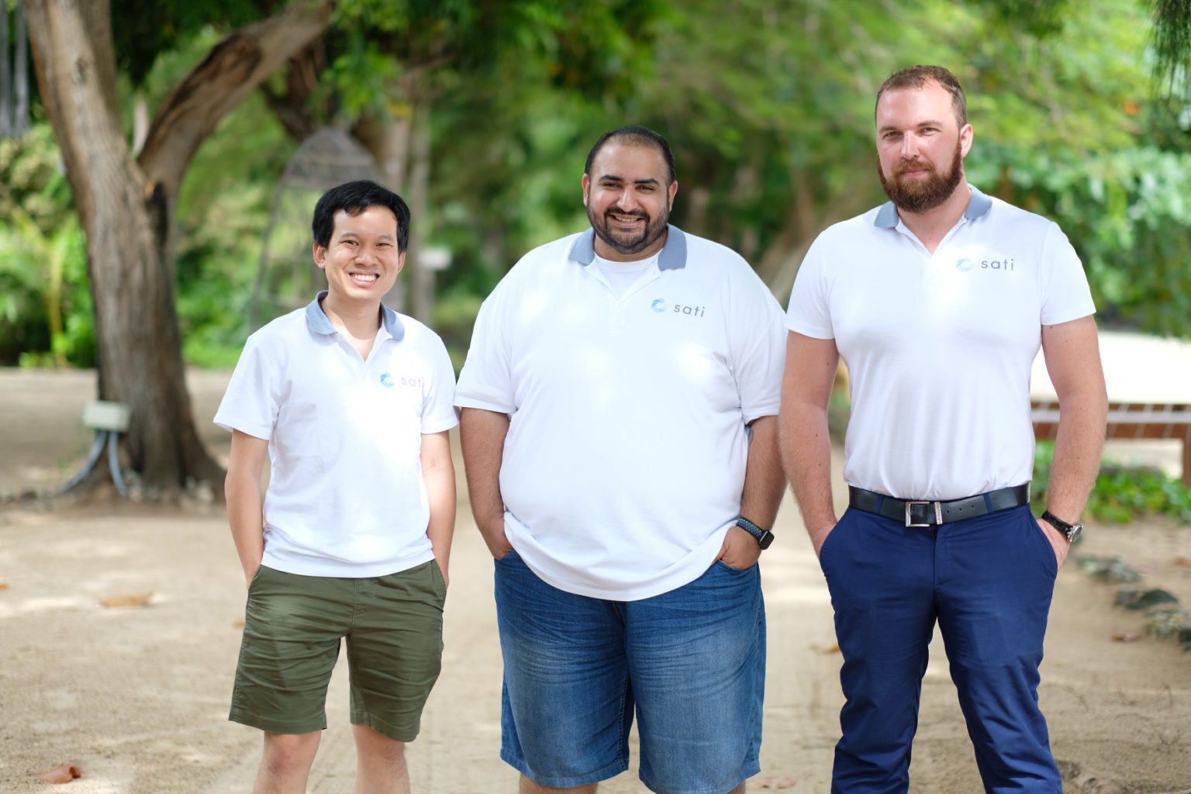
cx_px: 596
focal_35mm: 84
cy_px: 397
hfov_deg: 24.2
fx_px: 2779
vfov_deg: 16.3
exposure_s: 1/2000
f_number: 1.2
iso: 200
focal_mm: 56
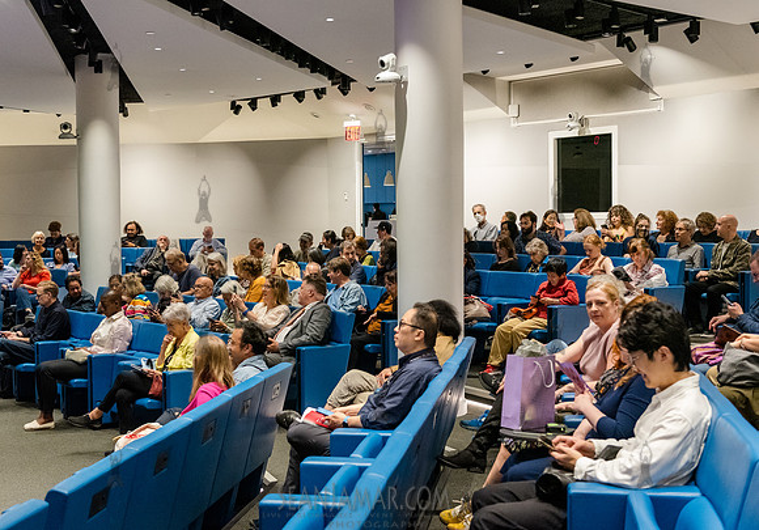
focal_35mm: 51
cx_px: 362
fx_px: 1097
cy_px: 265
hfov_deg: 38.2
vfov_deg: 27.2
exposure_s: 1/320
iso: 6400
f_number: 4
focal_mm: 48
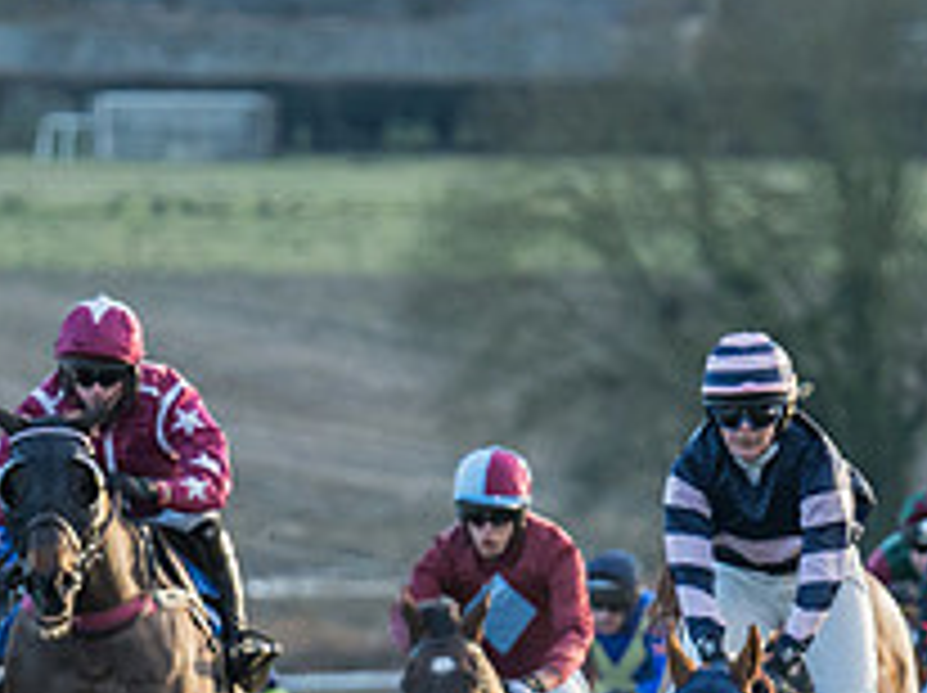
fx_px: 29075
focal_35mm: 1087
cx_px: 291
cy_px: 512
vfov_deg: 1.4
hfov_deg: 1.8
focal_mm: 197
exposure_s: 1/1000
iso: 800
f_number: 4
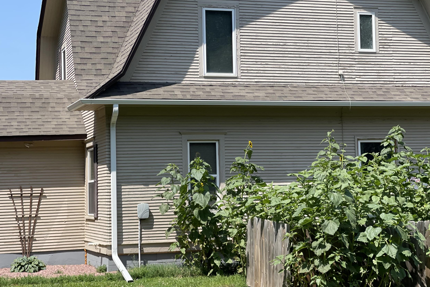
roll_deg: +0.9
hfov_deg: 25.3
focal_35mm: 80
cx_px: 238
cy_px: 129
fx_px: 955
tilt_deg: +4.0
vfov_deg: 17.1
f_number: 2.2
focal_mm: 7.5
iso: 32
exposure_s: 1/1085
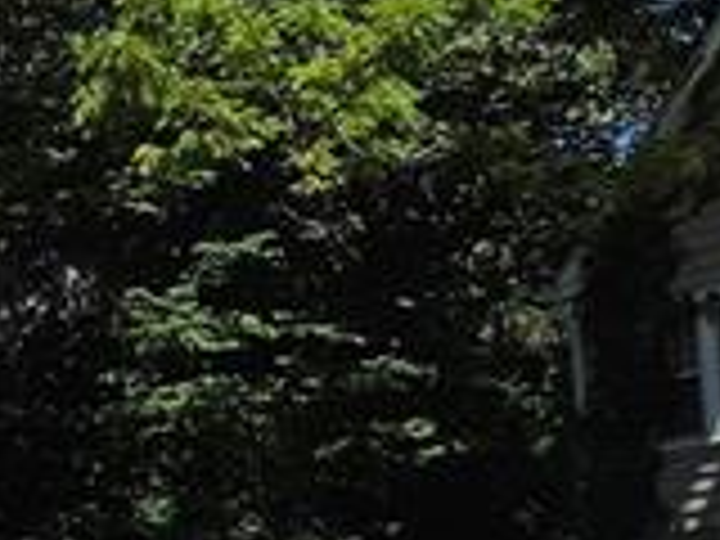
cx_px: -1238
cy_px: 554
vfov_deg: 10.0
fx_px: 3058
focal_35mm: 147
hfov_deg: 10.6
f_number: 1.8
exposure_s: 1/5860
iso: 80
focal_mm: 5.4
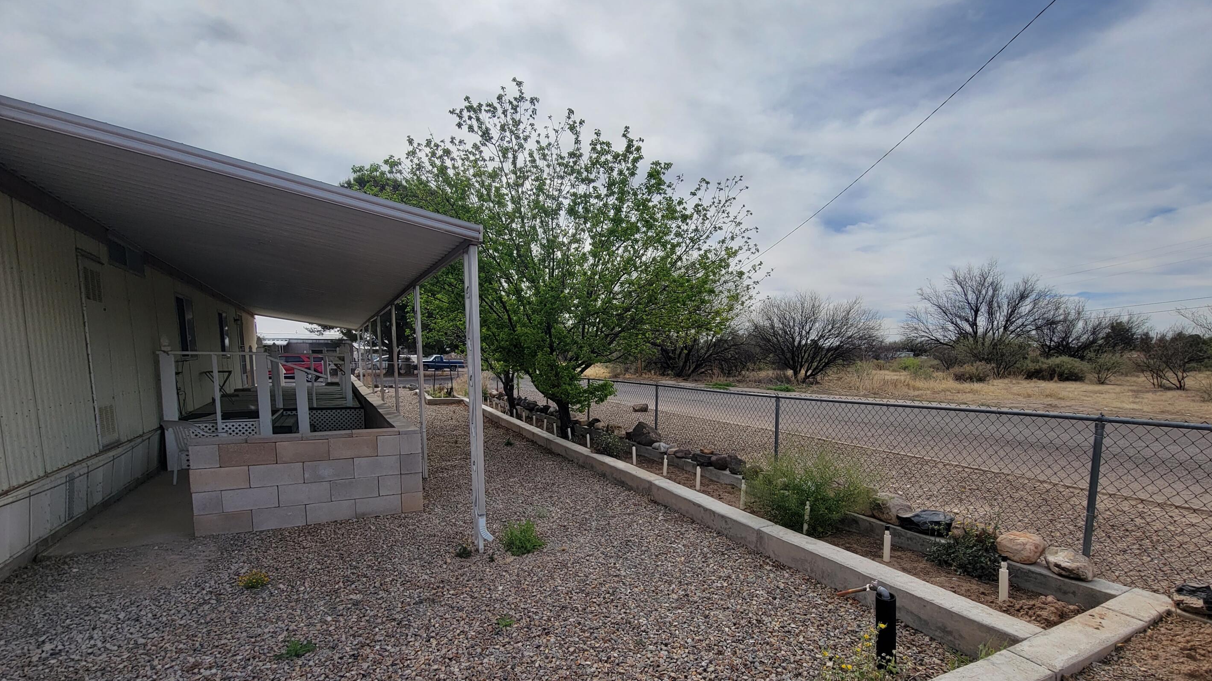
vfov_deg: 69.6
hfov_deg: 102.9
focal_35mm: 15
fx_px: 482
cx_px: 634
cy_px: 417
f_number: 2.2
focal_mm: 2.2
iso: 50
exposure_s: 1/2391
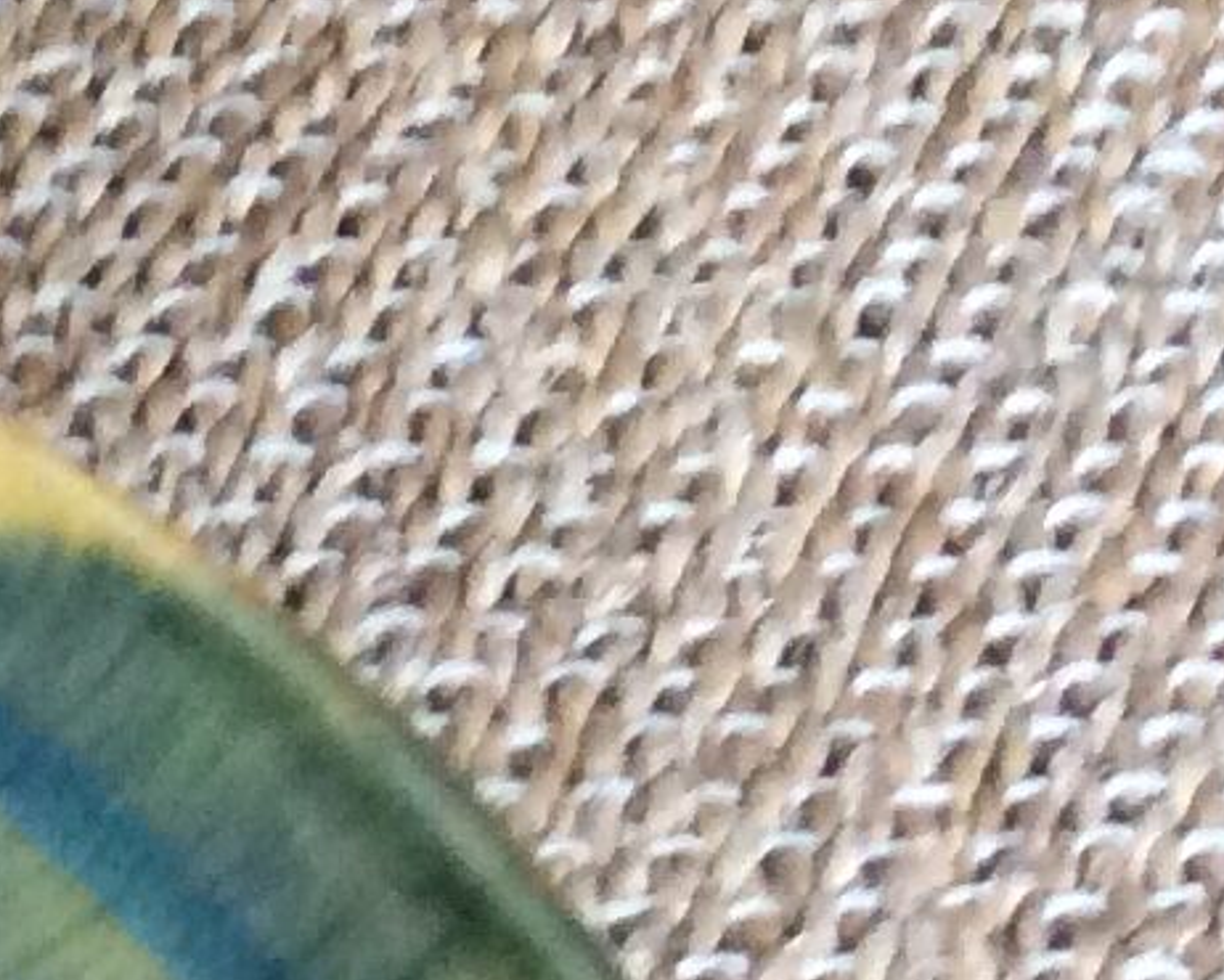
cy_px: 2336
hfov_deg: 9.9
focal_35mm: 175
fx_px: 6342
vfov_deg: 8.2
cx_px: -1505
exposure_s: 1/25
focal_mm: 3.3
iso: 160
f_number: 2.4
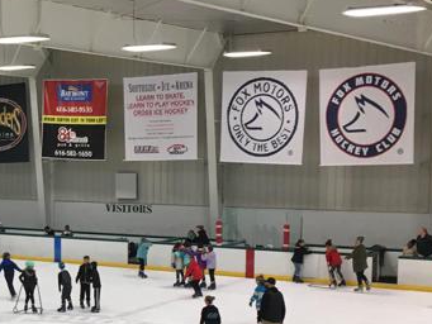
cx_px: -19
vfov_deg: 16.8
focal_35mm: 87
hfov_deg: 21.5
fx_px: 1086
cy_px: 275
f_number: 2.2
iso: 50
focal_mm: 4.15
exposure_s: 1/30
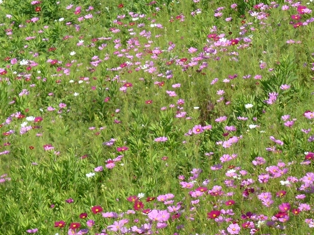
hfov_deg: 7.1
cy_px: 143
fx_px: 2531
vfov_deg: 5.3
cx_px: 67
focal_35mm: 279
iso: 100
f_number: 5
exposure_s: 1/400
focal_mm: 18.7
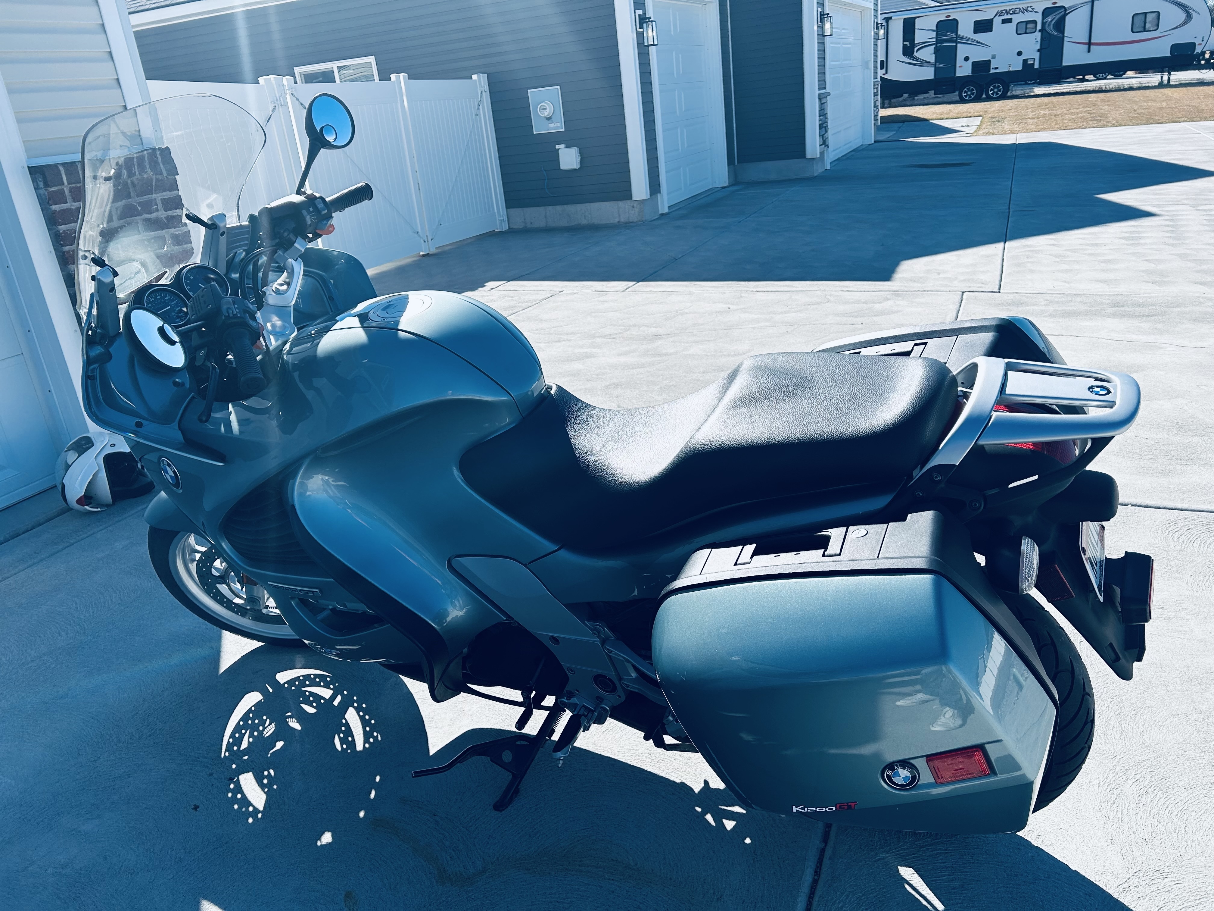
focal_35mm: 26
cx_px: 607
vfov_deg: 53.1
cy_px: 456
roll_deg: +6.6
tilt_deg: -20.7
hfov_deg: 67.3
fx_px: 912
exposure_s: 1/3077
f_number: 1.5
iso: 50
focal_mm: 5.7
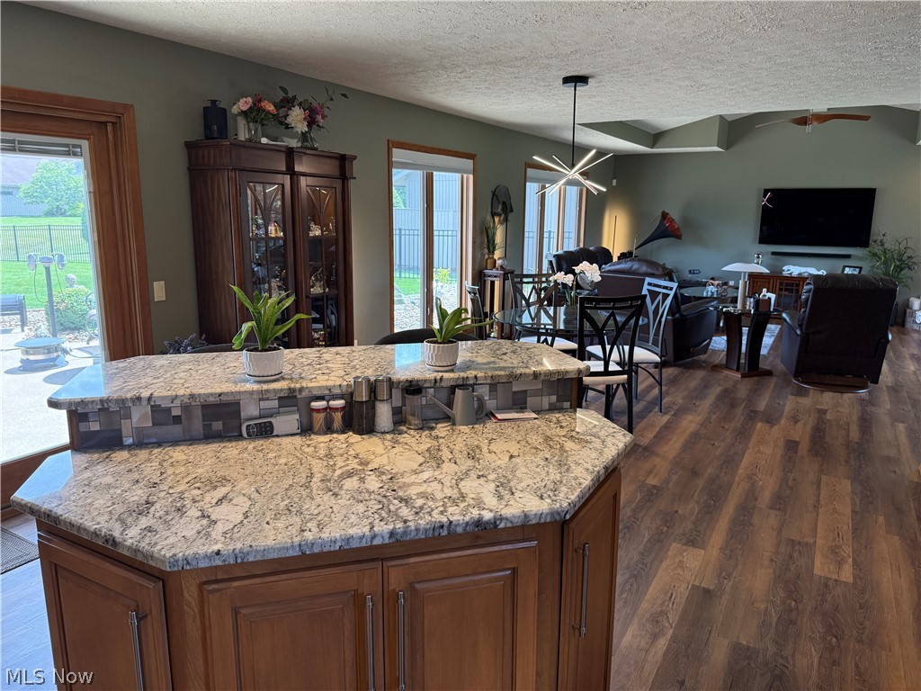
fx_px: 639
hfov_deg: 71.6
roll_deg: -0.5
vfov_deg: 56.8
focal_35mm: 24
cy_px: 346
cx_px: 460
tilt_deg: -10.5
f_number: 1.78
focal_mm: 6.76
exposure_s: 1/148
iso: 200
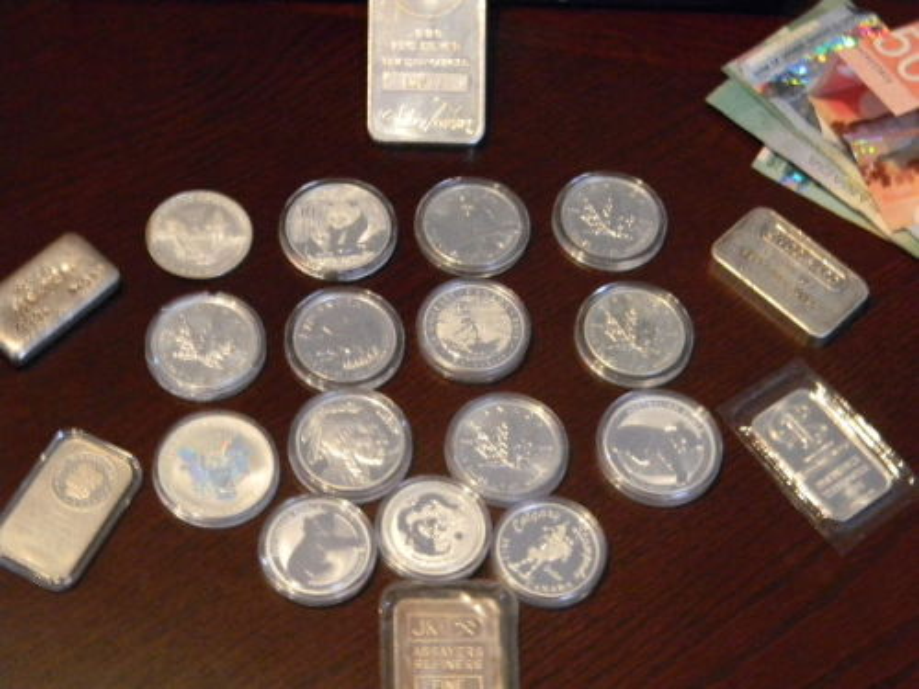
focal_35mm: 67
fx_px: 1779
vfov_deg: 21.9
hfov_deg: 29.0
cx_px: 460
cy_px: 344
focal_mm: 12.2
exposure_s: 1/18
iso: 400
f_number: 4.3
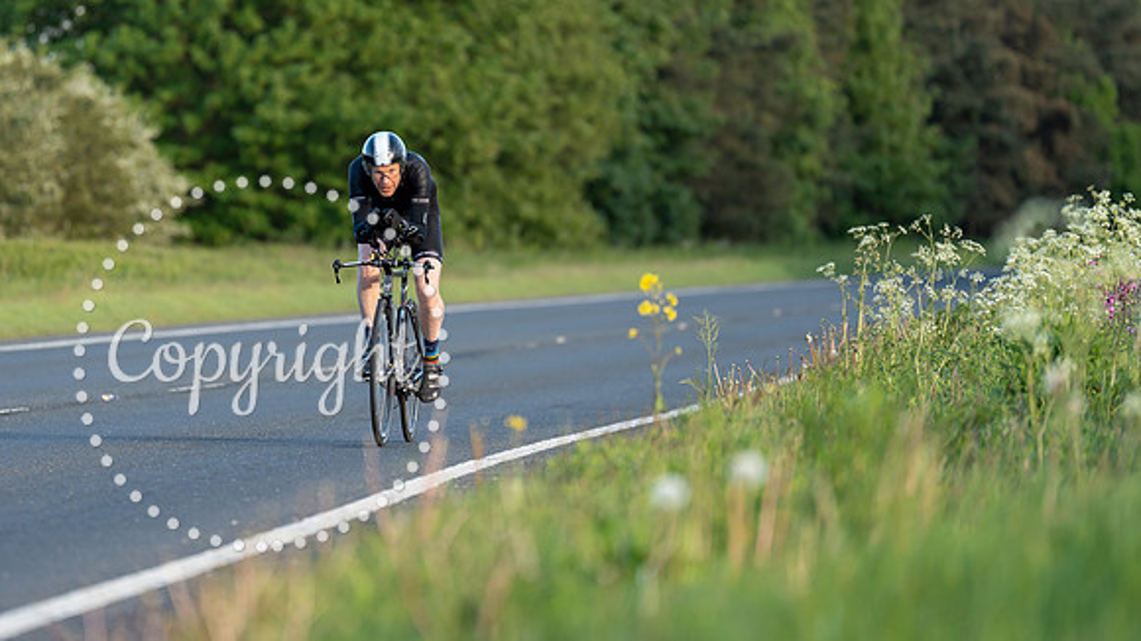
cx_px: 417
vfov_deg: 4.5
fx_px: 8177
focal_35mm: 270
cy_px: 188
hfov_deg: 8.0
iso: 500
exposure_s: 1/1000
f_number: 2.8
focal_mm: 200
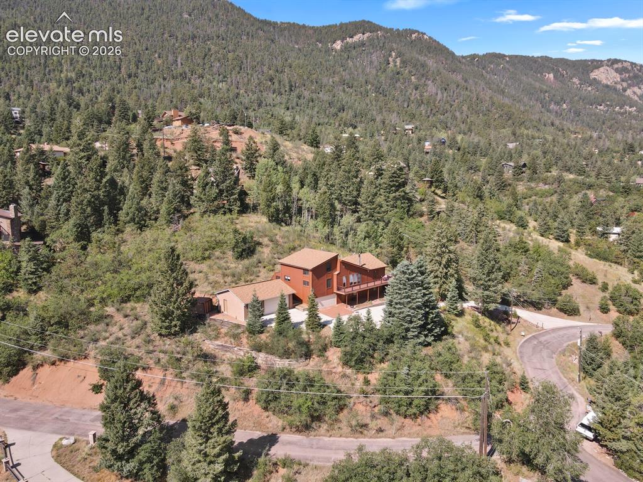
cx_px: 322
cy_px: 241
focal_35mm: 24
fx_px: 446
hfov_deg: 71.6
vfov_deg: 56.8
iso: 100
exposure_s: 1/200
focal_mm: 4.5
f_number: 2.8
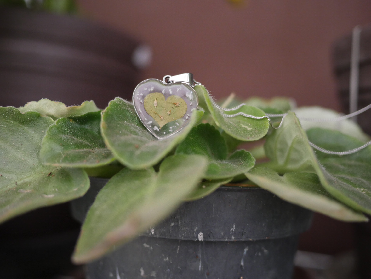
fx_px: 439
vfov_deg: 35.1
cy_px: 140
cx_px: 186
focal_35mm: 41
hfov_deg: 45.8
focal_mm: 20
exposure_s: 1/640
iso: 1600
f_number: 1.7
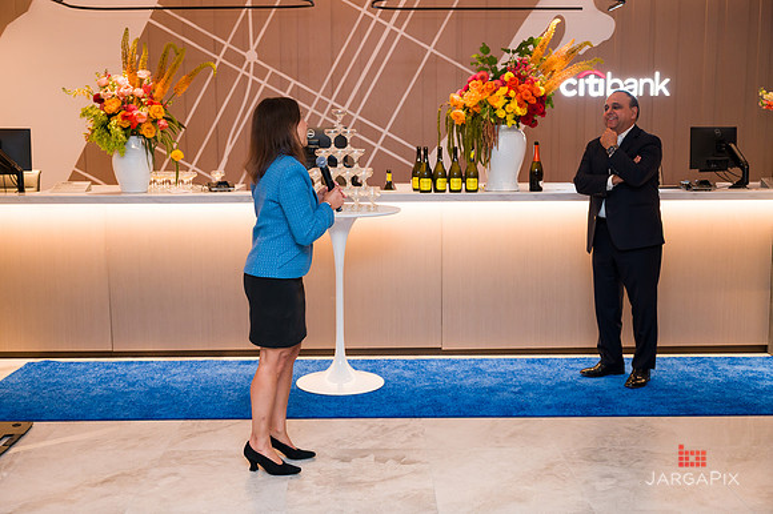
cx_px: 388
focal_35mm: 43
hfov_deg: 45.9
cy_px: 249
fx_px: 913
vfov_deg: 31.5
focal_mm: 41
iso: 800
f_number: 3.2
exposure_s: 1/160
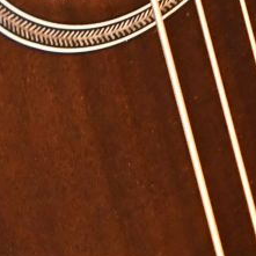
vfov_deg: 2.4
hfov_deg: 2.4
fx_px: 6091
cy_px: 39
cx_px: 90
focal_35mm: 728
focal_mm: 82
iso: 4500
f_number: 5
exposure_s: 1/60
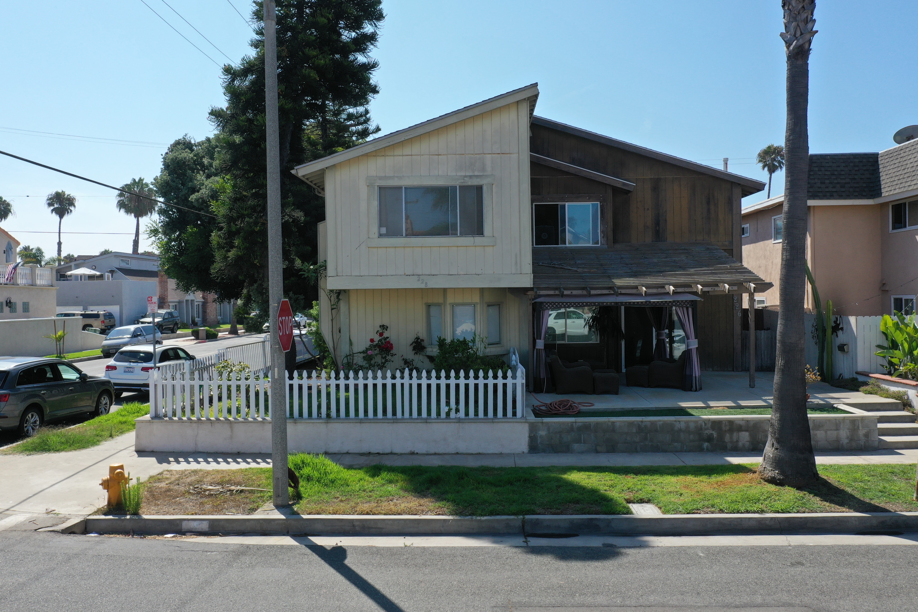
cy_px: 306
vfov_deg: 46.4
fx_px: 714
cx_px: 459
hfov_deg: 65.5
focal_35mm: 28
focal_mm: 10.26
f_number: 5.6
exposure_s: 1/500
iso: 100
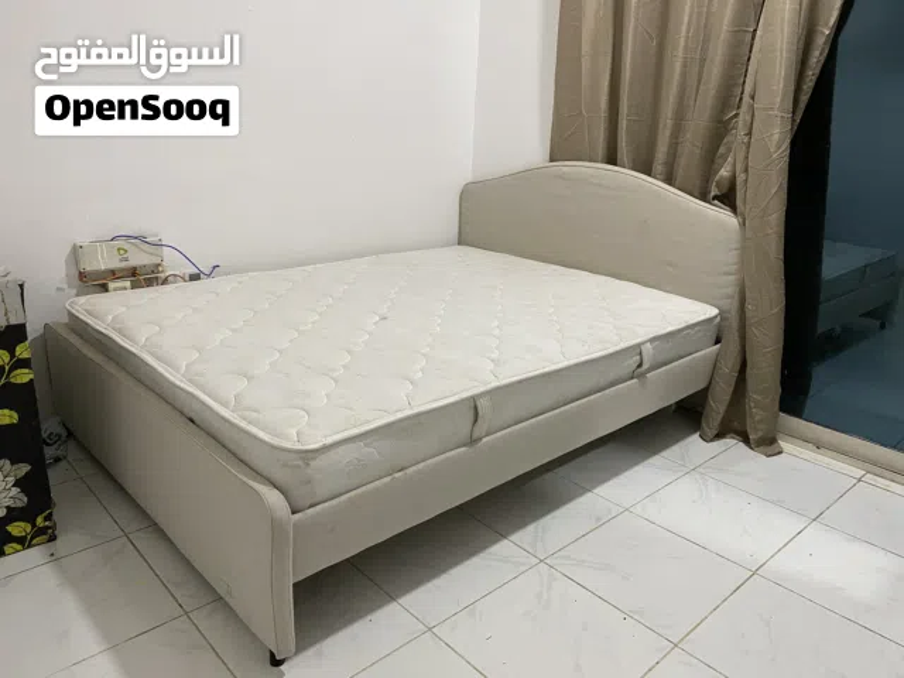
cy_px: 339
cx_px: 452
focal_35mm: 26
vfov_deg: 53.1
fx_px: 679
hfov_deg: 67.3
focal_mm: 4.25
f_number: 1.8
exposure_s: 1/50
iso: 320
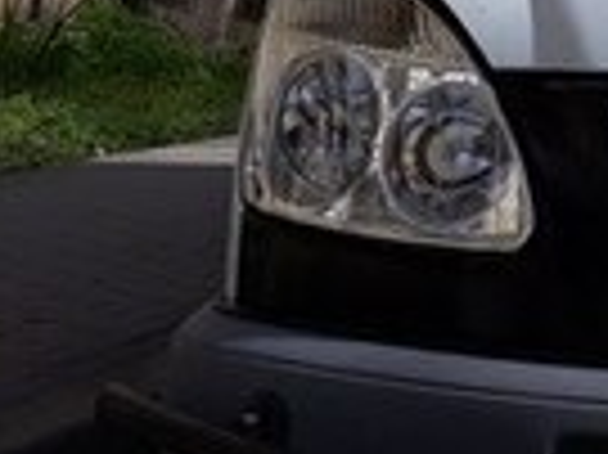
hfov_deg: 13.1
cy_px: -88
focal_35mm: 132
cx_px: 1184
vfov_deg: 11.0
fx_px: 2316
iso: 40
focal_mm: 3.6
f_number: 1.9
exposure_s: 1/2000
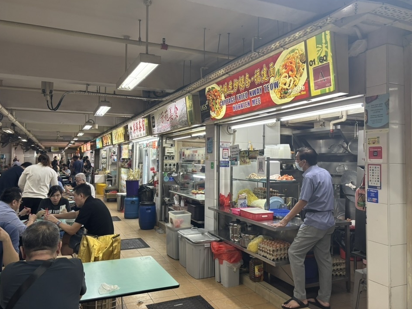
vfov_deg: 49.7
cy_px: 143
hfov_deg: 63.4
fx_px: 333
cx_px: 209
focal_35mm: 28
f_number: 1.6
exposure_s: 1/50
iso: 80
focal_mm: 5.96
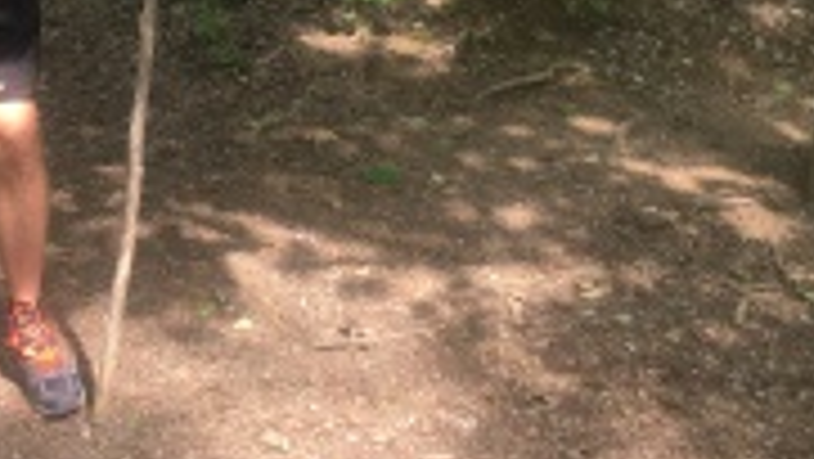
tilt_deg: -5.7
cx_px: 85
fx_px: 1382
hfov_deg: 31.3
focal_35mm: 64
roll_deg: -1.6
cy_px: -108
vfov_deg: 17.8
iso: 40
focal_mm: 4.15
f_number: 2.2
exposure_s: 1/120
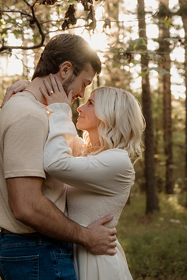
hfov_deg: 22.3
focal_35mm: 61
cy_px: 140
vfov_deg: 32.9
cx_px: 94
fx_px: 475
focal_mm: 41
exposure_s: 1/100
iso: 500
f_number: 2.8
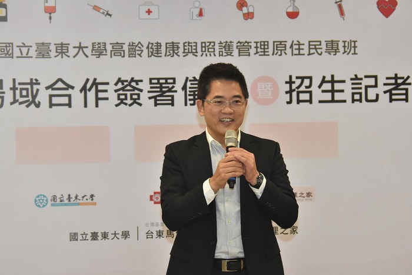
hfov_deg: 16.6
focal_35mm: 123
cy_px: 138
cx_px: 206
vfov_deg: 11.2
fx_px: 1409
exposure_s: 1/160
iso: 1600
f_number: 5.6
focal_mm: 82
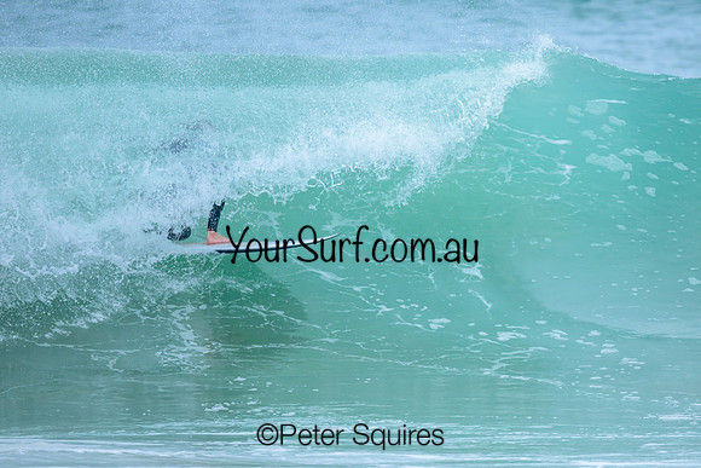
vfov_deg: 1.5
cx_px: 405
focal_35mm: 924
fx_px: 17993
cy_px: 207
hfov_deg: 2.2
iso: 800
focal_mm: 800
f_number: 6.3
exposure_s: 1/2000
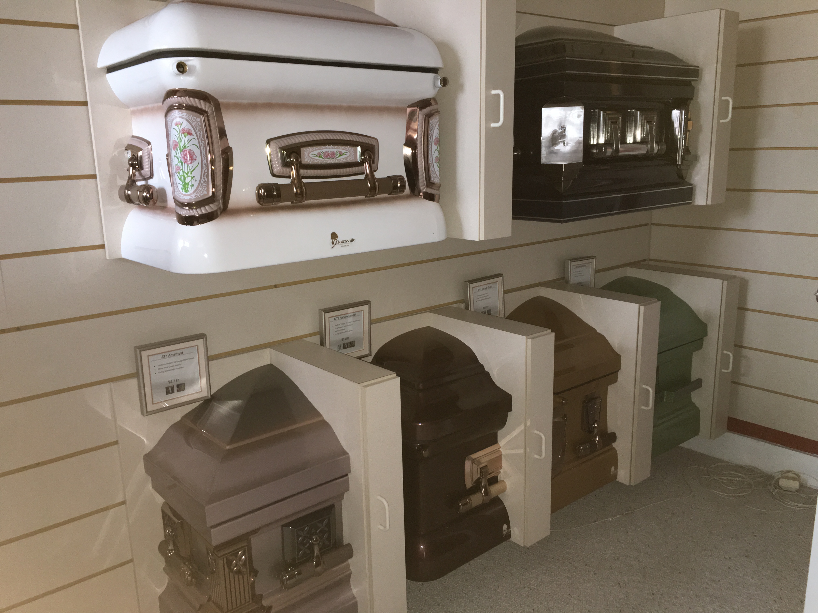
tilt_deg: -13.1
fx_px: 685
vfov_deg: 48.2
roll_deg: +0.9
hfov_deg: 61.7
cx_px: 409
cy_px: 306
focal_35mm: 29
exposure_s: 1/16
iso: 64
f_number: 2.2
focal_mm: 4.15
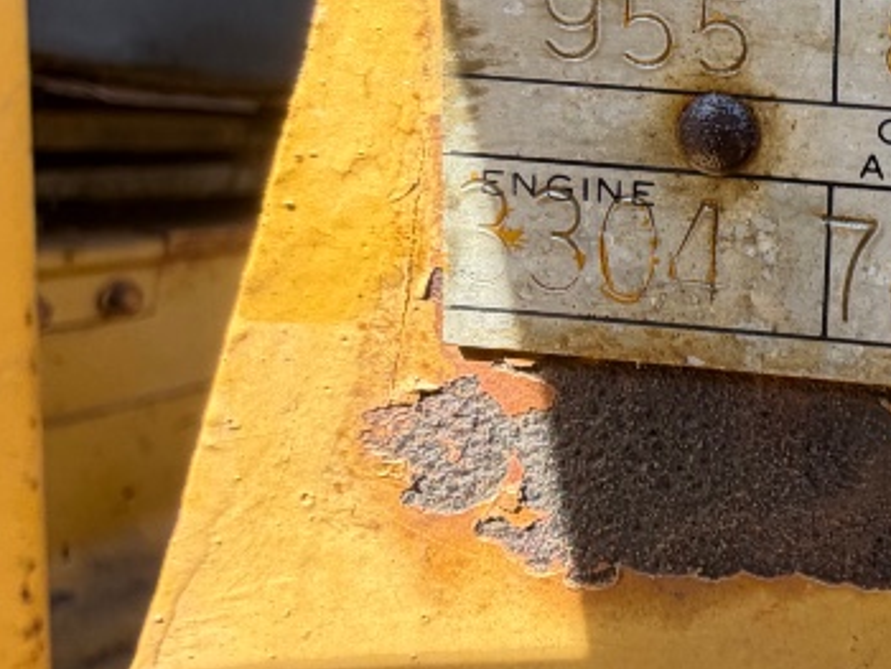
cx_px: 1163
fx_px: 1030
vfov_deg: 35.6
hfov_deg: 33.7
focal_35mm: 40
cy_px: 219
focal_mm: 2.22
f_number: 2.2
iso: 40
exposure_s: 1/208
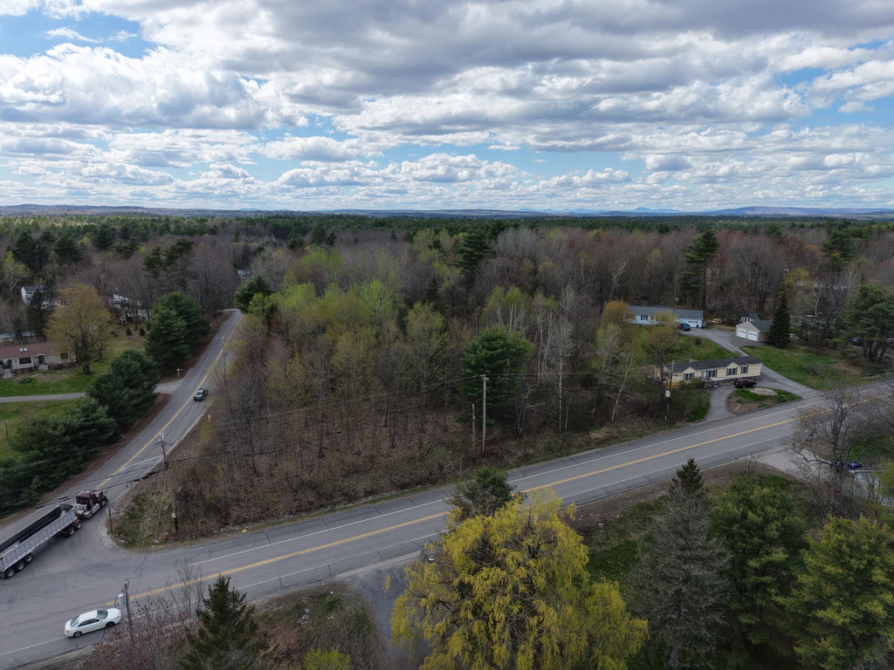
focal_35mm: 24
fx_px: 620
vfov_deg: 56.8
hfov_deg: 71.6
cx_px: 447
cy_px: 335
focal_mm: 8.67
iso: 280
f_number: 1.8
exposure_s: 1/5000
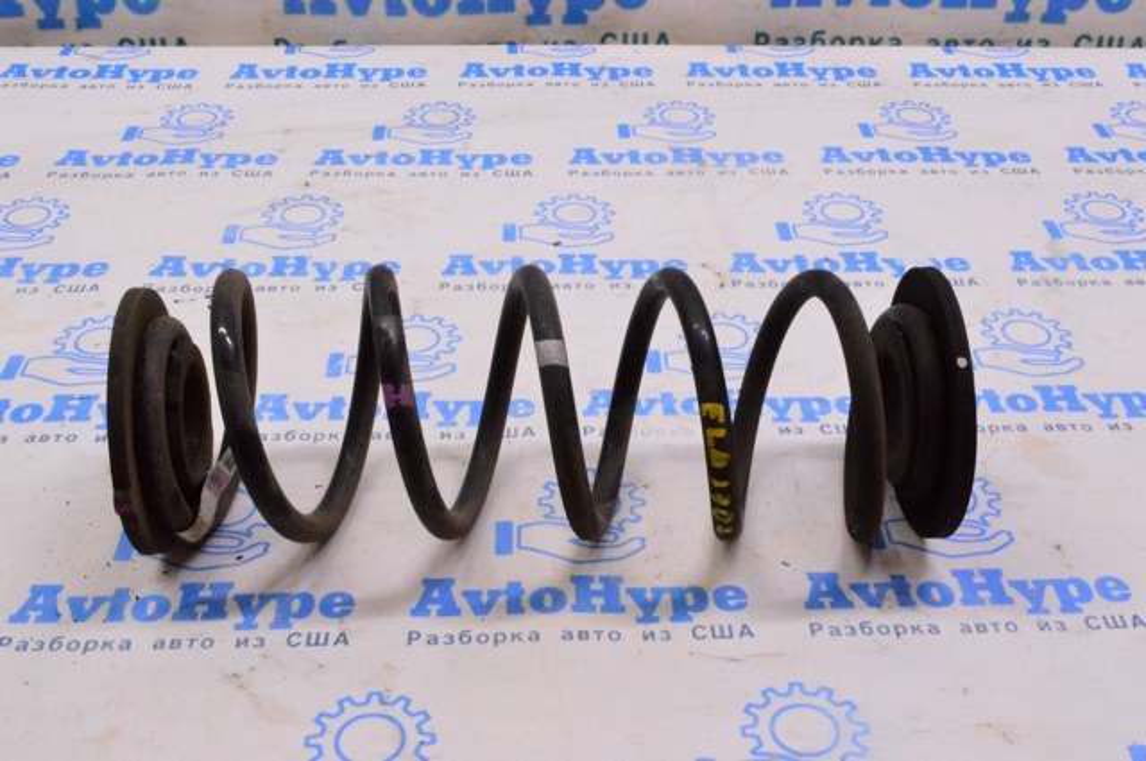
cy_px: 380
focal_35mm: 46
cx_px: 573
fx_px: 1478
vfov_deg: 28.9
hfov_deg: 42.4
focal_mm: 31
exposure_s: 1/30
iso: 6400
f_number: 29
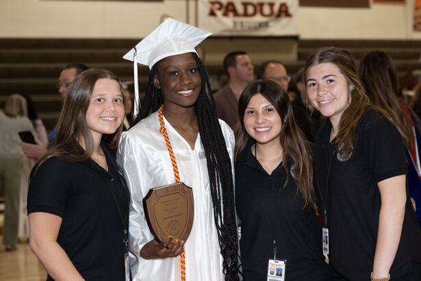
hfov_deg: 23.9
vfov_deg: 16.1
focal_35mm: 85
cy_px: 140
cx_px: 210
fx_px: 994
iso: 800
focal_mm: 85
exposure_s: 1/80
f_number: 4.5
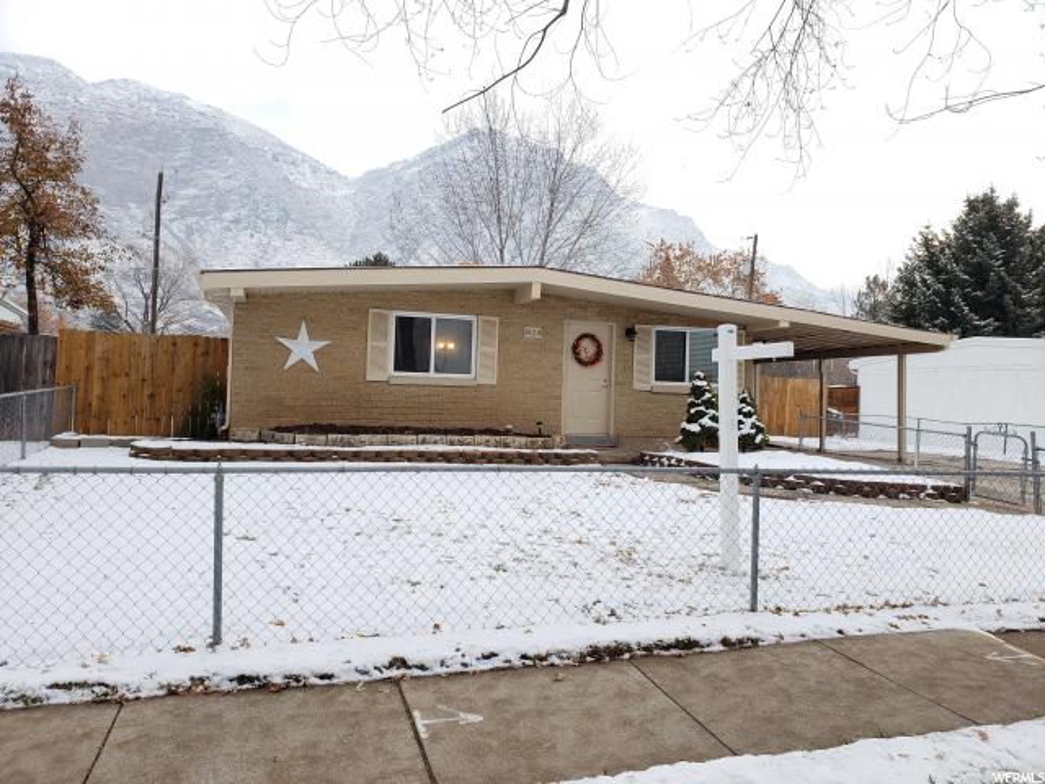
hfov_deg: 67.3
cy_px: 392
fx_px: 785
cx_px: 522
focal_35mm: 26
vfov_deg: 53.1
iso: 50
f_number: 2.4
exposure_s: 1/265
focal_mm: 4.3
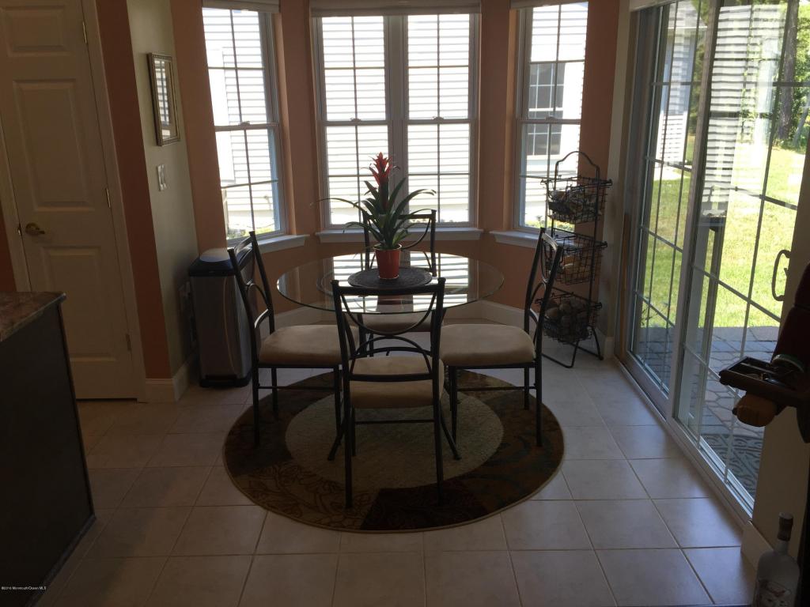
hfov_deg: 61.7
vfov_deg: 48.2
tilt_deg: -17.8
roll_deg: +0.6
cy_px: 304
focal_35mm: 29
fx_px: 679
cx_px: 405
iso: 32
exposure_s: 1/127
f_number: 2.2
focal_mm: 4.15
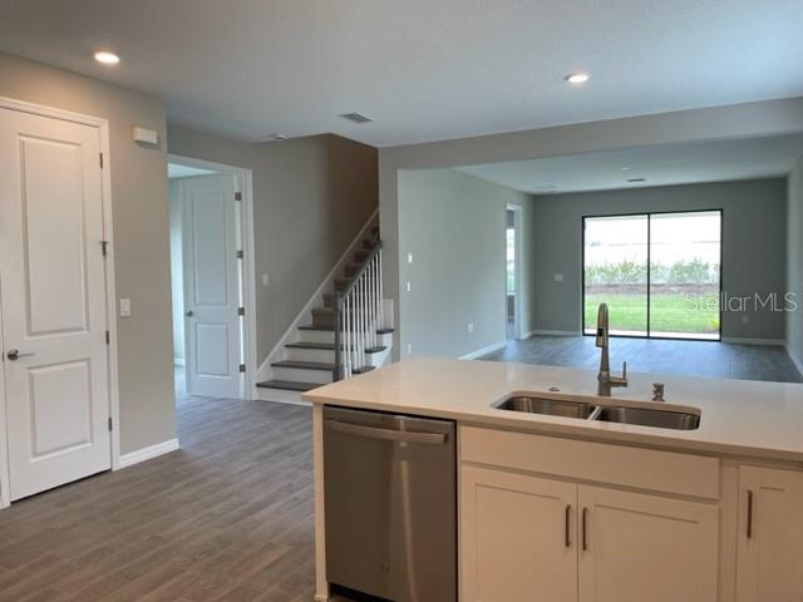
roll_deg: +1.2
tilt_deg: -1.8
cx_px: 402
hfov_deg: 67.3
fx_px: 603
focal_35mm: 26
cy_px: 301
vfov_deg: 53.1
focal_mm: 4.2
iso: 64
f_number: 1.6
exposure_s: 1/120
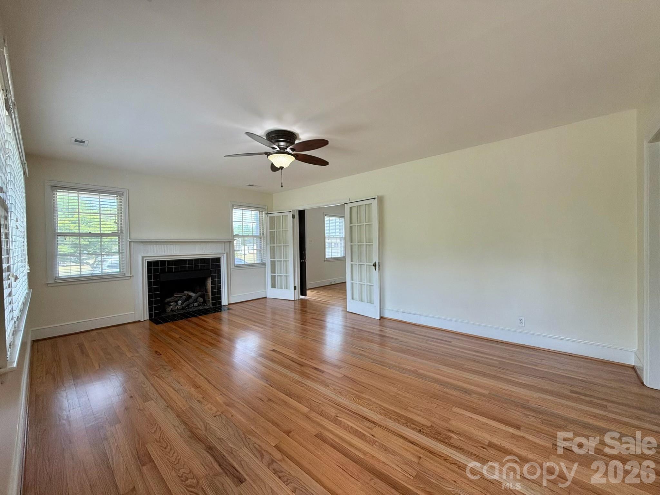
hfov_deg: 102.1
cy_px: 248
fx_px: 267
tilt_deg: -0.9
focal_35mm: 14
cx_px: 330
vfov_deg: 85.7
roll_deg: +0.8
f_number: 2.2
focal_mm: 2.22
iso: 100
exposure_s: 1/121
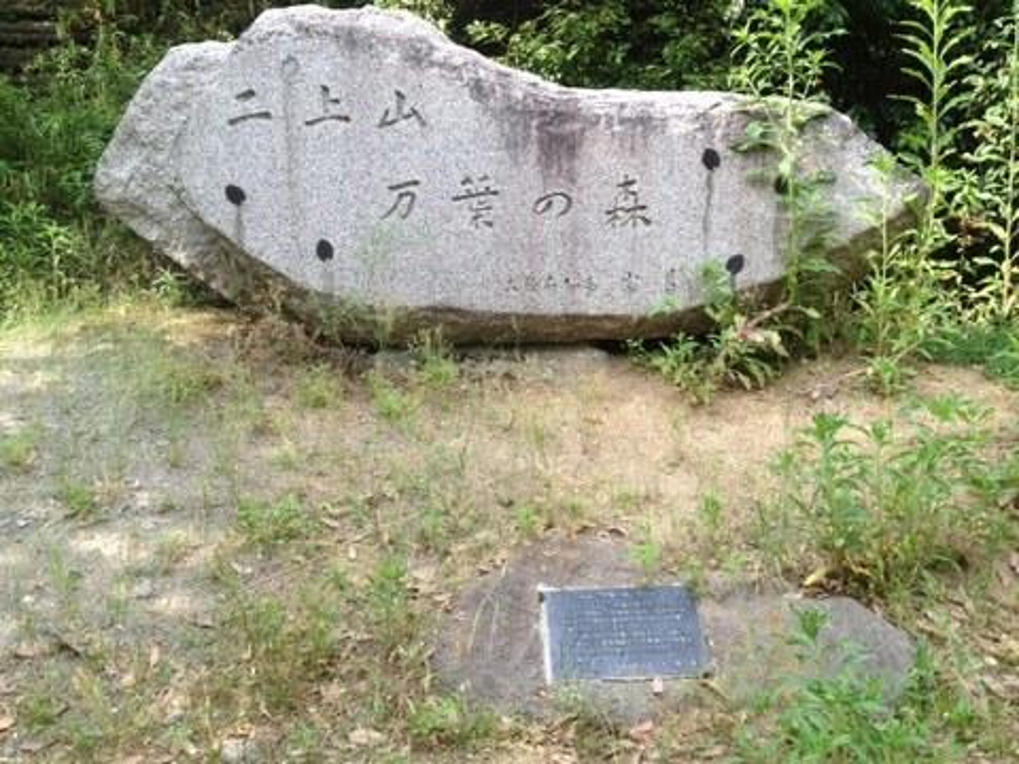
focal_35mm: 35
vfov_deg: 40.7
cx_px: 510
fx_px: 1030
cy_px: 382
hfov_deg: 52.6
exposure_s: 1/260
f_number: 2.4
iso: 50
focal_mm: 4.28
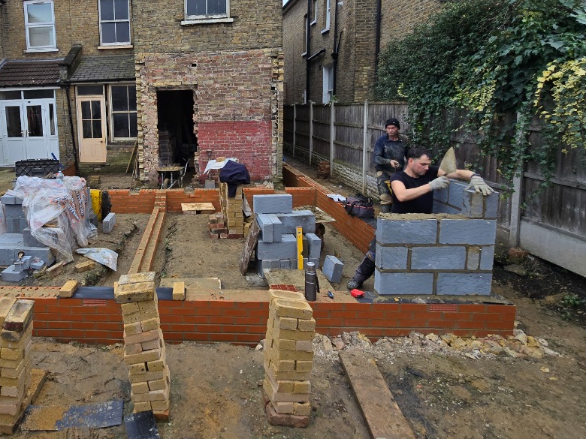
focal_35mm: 20
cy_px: 154
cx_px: 168
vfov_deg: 64.6
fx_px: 339
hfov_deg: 77.4
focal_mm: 2.2
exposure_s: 1/126
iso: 50
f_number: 2.2
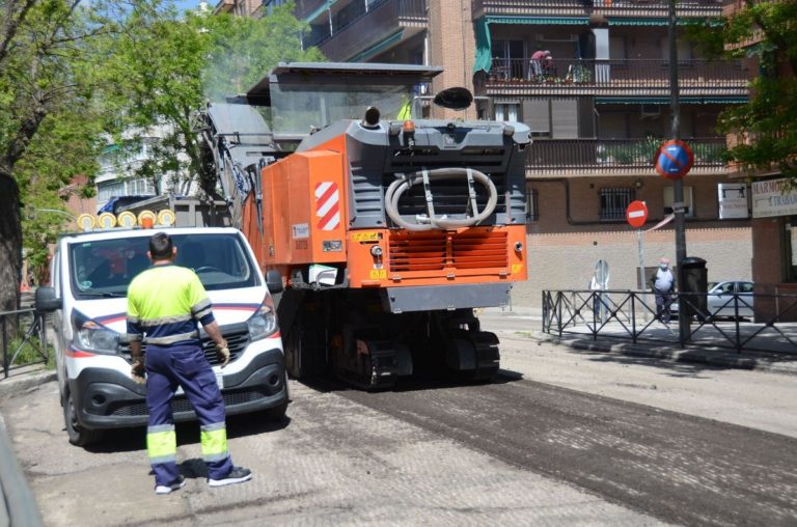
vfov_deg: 27.9
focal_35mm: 48
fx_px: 1060
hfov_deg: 41.2
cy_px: 264
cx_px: 398
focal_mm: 32
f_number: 4.2
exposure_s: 1/2000
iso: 320
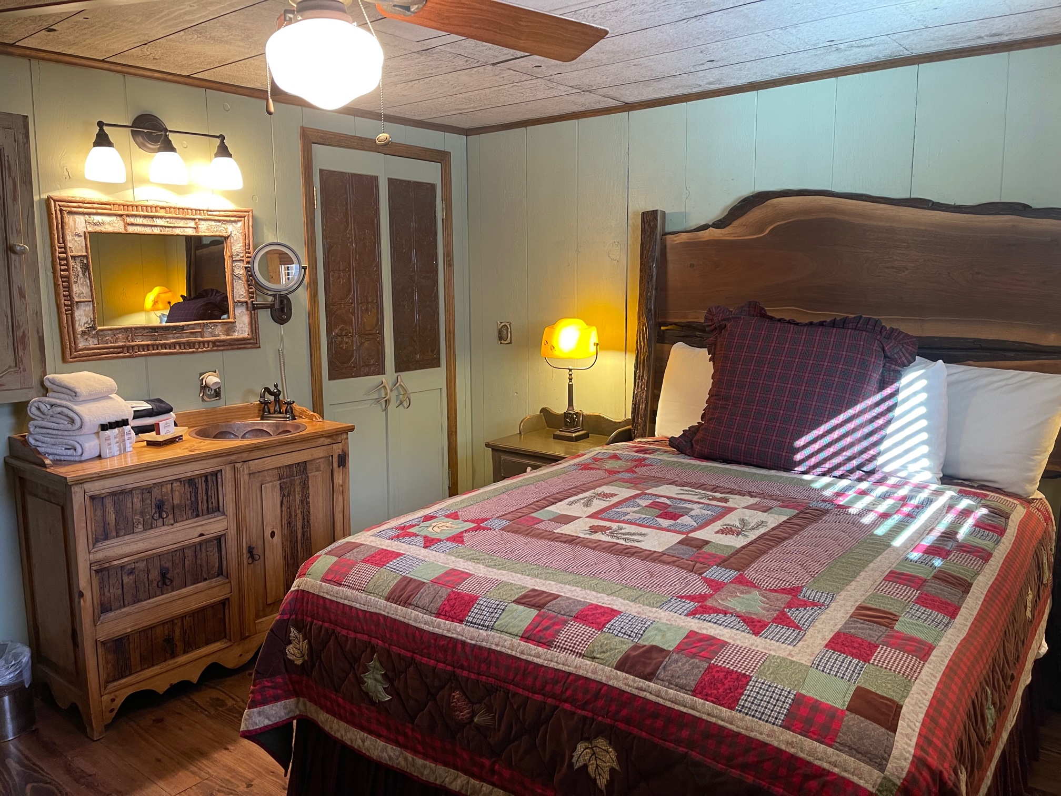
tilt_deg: -8.6
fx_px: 797
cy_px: 398
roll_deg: +0.5
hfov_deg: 67.3
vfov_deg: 53.1
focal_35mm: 26
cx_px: 530
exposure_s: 1/60
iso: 250
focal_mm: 5.1
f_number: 1.6
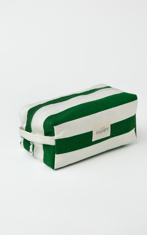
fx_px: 519
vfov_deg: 25.5
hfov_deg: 16.1
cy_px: 118
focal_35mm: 81
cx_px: 76
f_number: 10
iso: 1600
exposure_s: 1/125
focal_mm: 52.7
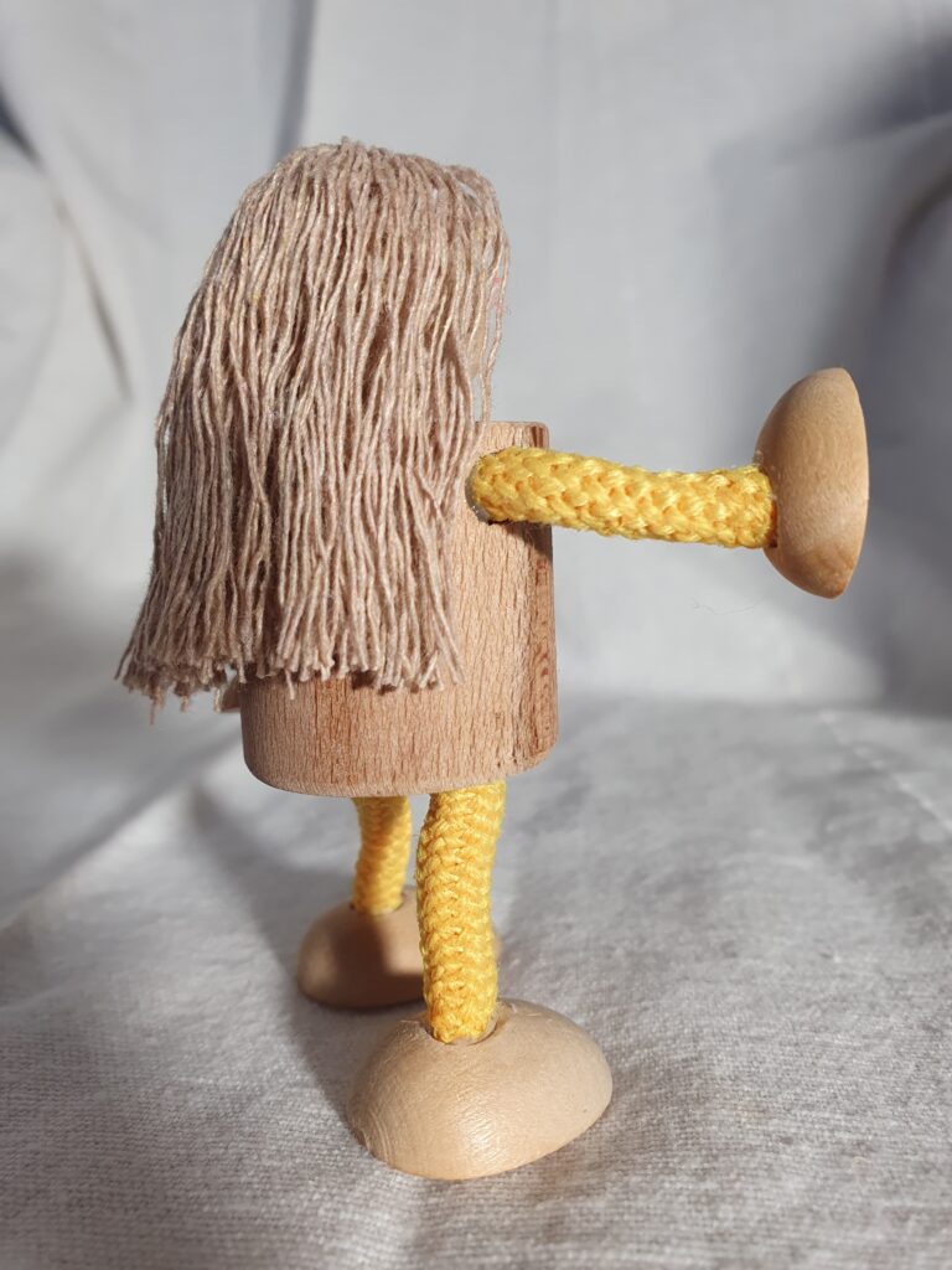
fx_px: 953
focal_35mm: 26
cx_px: 476
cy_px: 635
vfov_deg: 67.3
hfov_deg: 53.1
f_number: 2.4
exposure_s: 1/100
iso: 64
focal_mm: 4.32
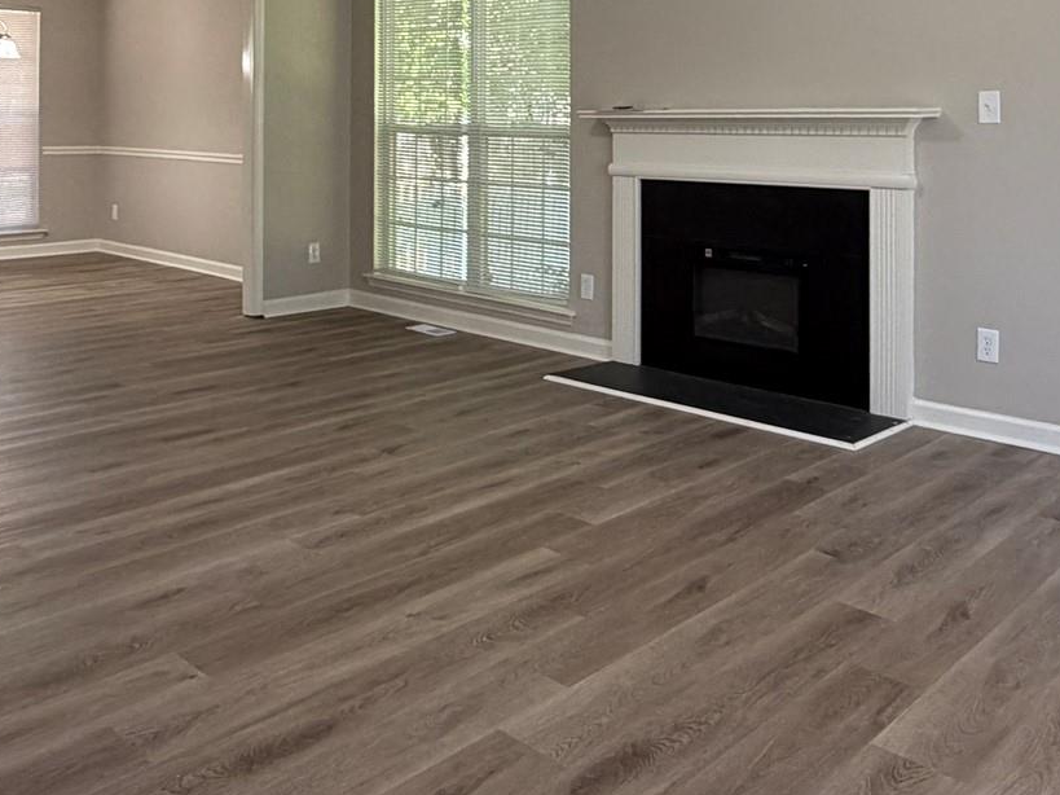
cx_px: 560
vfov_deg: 38.6
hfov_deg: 52.6
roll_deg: +0.3
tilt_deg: -0.8
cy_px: 124
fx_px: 1072
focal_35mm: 35
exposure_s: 1/121
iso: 250
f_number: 2.2
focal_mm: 2.22
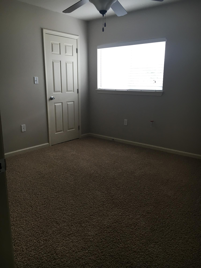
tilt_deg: -14.1
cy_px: 134
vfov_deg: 61.7
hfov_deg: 48.2
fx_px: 225
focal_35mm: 29
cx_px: 100
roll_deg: -0.4
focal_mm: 4.15
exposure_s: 1/30
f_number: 2.2
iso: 32
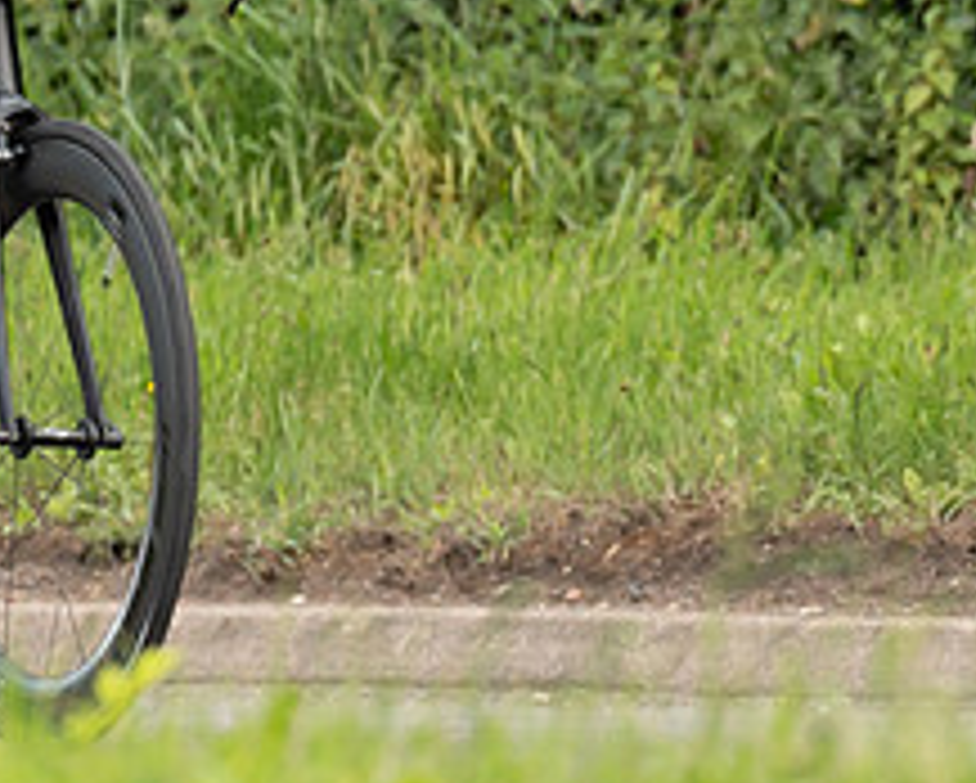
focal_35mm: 1251
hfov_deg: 1.5
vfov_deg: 1.2
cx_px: -92
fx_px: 36169
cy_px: 21
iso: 500
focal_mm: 200
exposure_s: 1/1000
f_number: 4
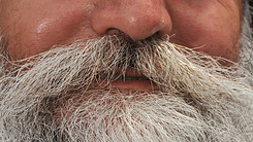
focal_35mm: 352
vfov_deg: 3.5
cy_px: 19
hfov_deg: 6.1
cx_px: 112
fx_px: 2364
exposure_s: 1/500
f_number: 5.6
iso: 200
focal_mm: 95
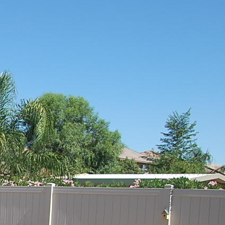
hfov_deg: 17.9
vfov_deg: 20.2
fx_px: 596
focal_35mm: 81
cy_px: 262
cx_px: -156
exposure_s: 1/320
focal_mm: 18
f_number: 9
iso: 200
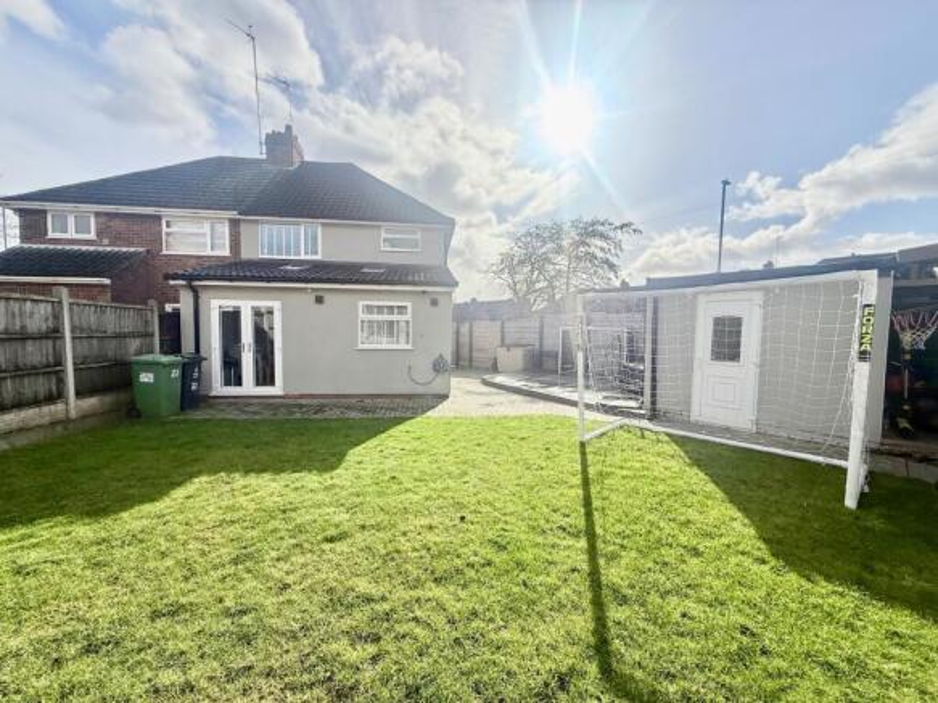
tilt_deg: -3.4
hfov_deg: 102.1
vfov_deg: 85.7
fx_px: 379
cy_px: 352
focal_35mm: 14
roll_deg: -1.5
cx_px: 469
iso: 64
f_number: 2.2
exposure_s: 1/3125
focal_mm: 2.22
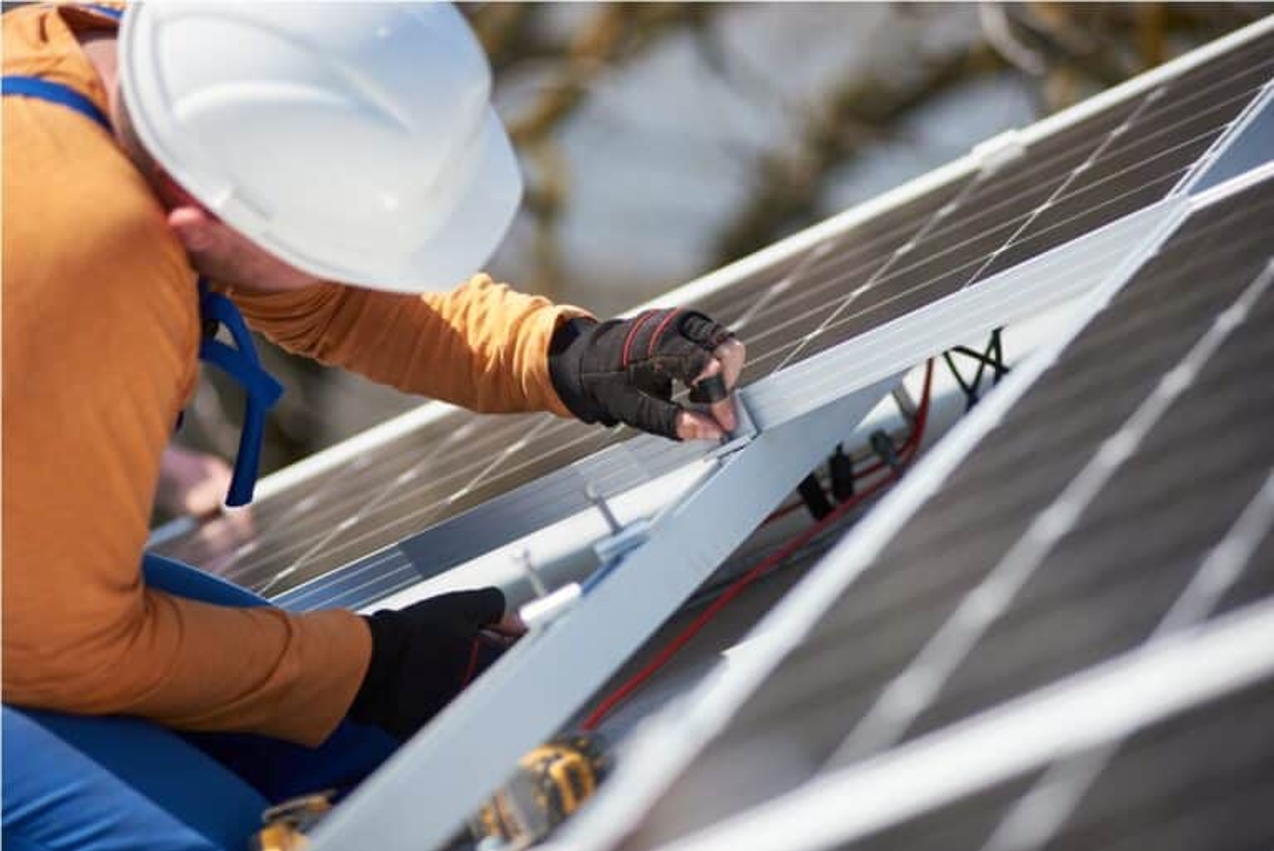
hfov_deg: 13.2
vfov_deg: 8.9
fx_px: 5488
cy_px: 426
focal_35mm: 155
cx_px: 637
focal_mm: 155
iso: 100
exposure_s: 1/2500
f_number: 2.8
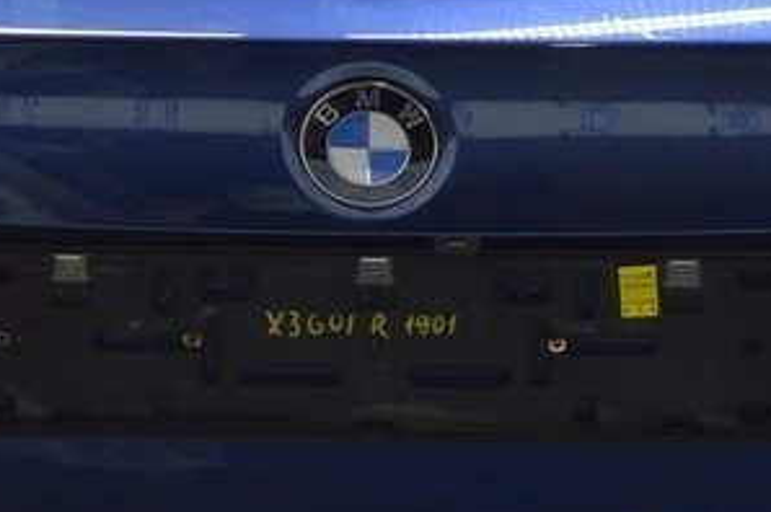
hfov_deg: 19.8
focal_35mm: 103
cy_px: 19
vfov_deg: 13.1
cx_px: 331
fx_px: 2203
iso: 400
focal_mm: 20
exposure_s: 1/40
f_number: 3.8
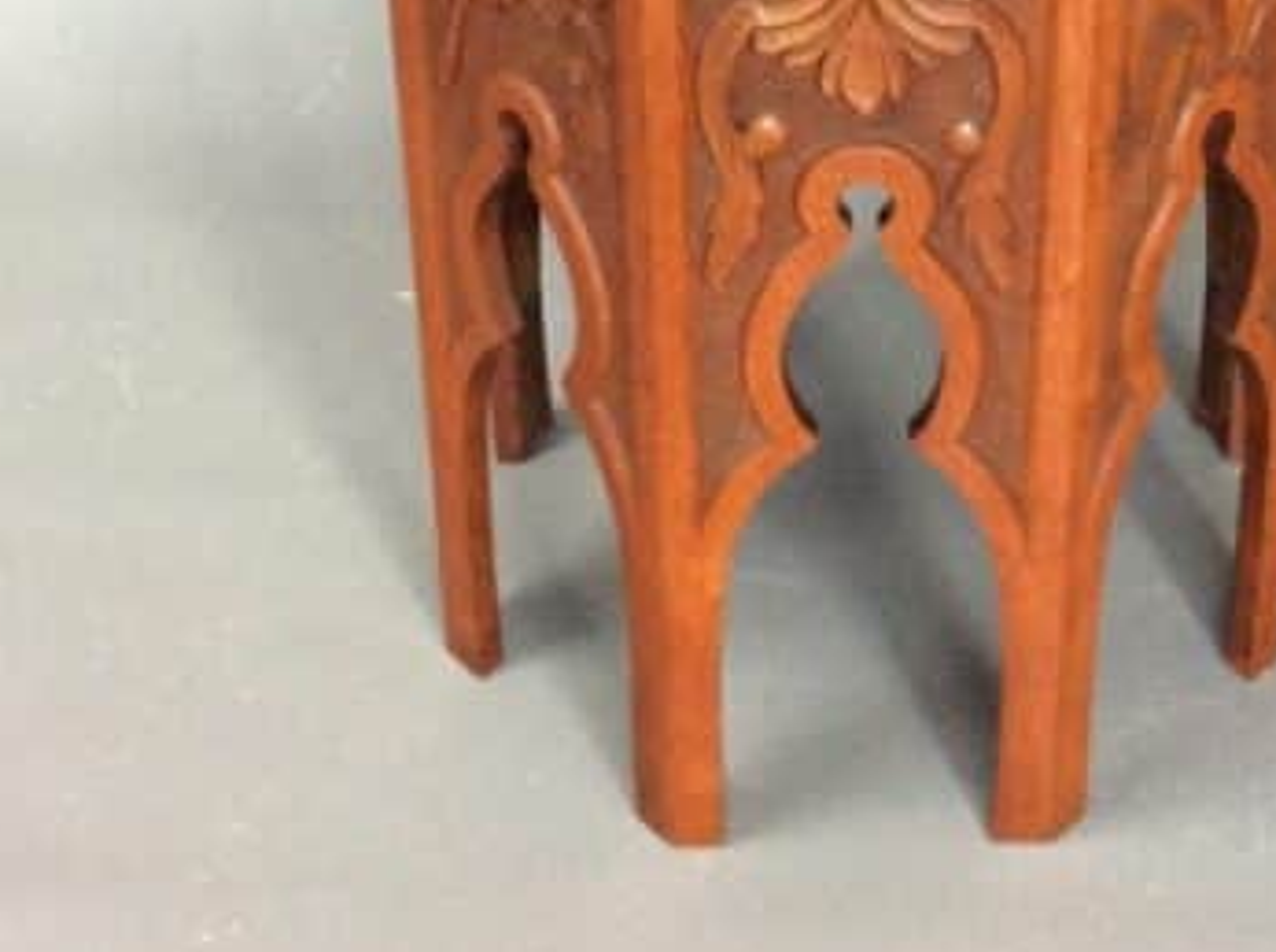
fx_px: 2612
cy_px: -9
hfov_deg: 27.3
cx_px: 822
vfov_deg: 20.0
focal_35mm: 71
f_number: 2.4
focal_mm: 3.3
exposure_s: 1/25
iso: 200
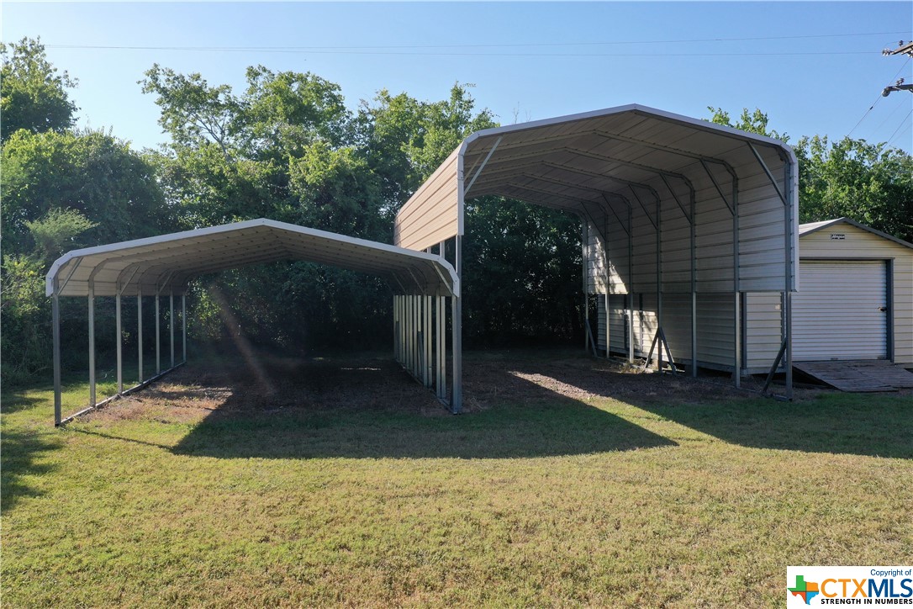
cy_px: 304
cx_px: 456
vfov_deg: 46.4
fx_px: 710
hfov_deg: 65.5
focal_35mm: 28
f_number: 5.6
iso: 100
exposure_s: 1/400
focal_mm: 10.26
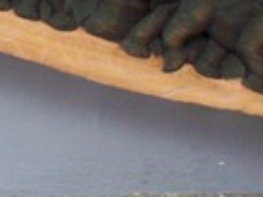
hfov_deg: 7.5
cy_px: -274
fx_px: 1968
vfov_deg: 5.5
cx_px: -153
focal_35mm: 259
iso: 125
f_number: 3.5
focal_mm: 7.8
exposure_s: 1/125
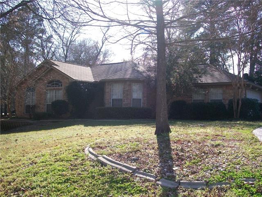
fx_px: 341
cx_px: 131
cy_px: 98
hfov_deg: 42.1
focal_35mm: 45
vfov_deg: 32.2
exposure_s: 1/500
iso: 80
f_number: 3
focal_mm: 7.6
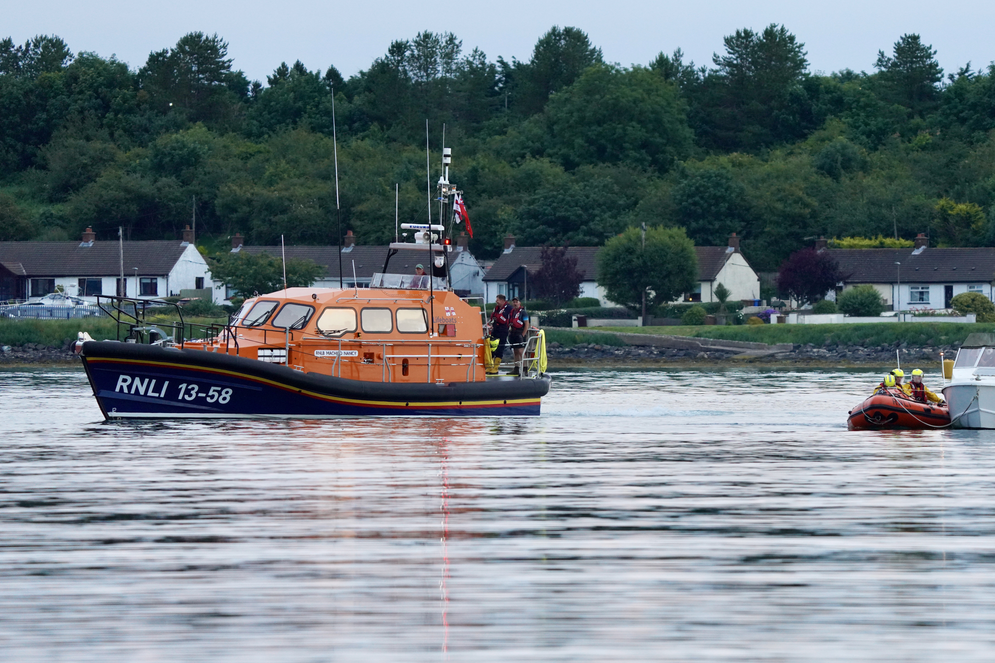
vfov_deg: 3.4
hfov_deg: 5.1
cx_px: 592
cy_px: 284
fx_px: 11083
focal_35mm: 401
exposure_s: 1/320
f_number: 6.3
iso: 1600
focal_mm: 315
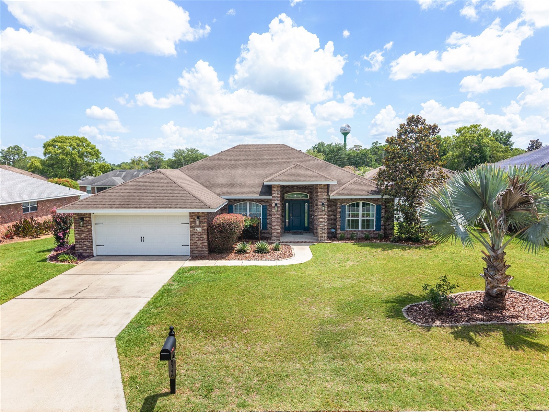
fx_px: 381
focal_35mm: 24
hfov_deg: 71.6
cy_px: 206
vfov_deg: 56.8
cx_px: 274
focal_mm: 8.67
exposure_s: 1/4000
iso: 170
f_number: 1.8
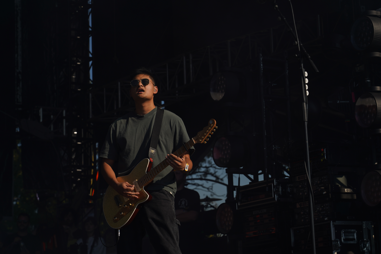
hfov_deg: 19.5
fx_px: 1111
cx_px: 190
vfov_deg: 13.0
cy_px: 127
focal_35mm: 105
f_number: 8
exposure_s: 1/640
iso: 100
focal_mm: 105
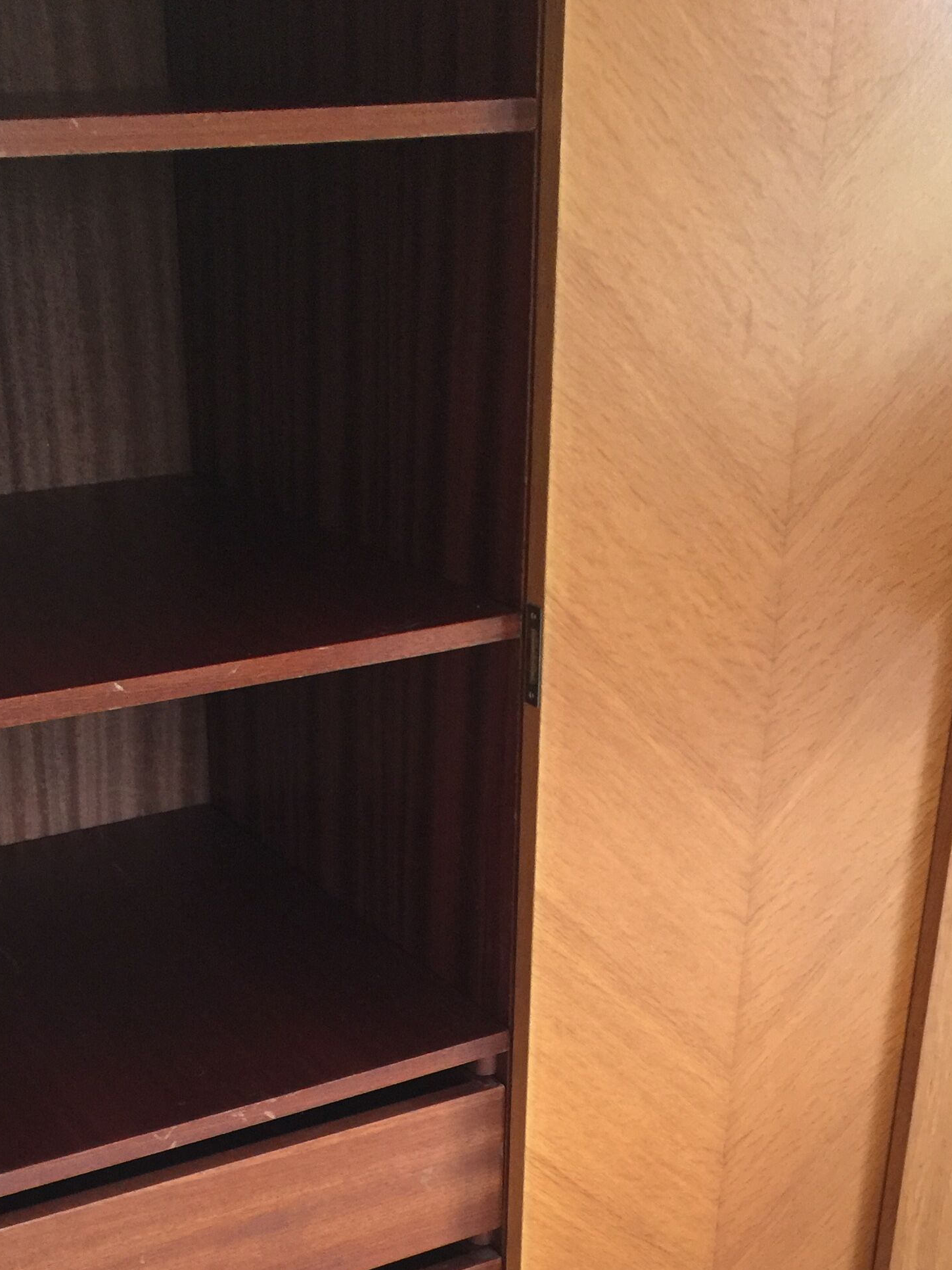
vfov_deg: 37.3
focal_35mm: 49
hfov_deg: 29.5
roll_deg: +1.7
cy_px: 1047
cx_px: 344
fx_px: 1797
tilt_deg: -26.0
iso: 125
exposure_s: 1/10
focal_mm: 4.15
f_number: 2.2
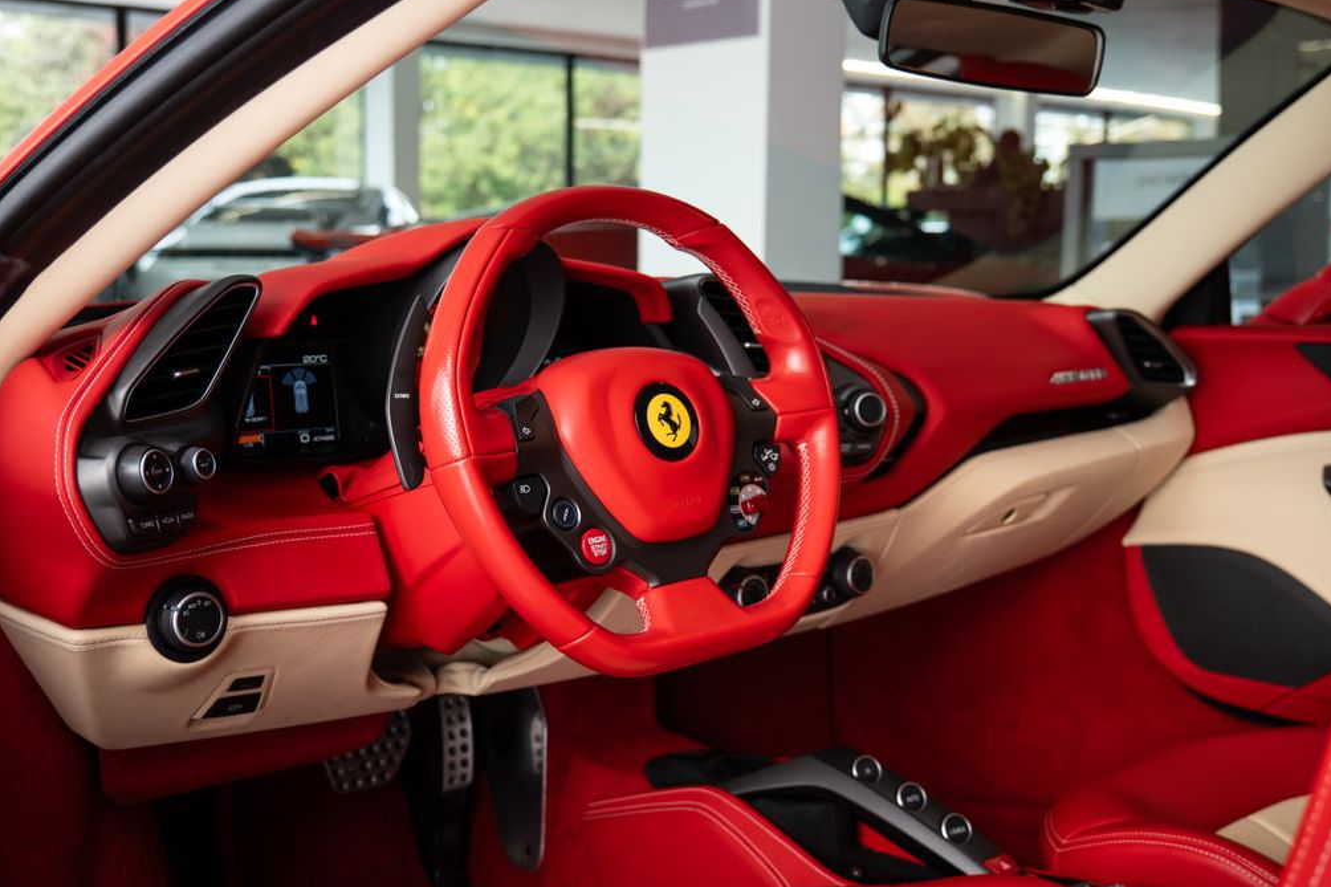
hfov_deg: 45.4
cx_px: 641
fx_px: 1589
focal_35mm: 43
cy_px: 427
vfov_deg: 31.2
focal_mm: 37
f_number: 4.6
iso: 200
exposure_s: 1/50
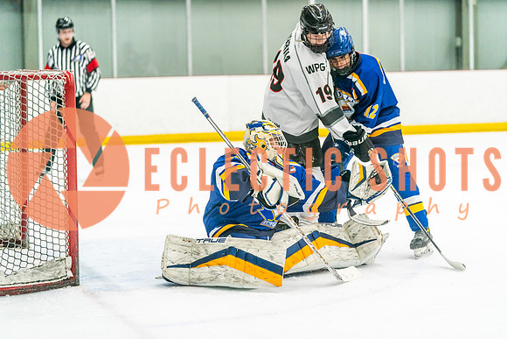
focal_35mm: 104
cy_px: 170
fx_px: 1465
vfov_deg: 13.2
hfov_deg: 19.6
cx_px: 254
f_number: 2.8
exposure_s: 1/1250
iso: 3200
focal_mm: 104
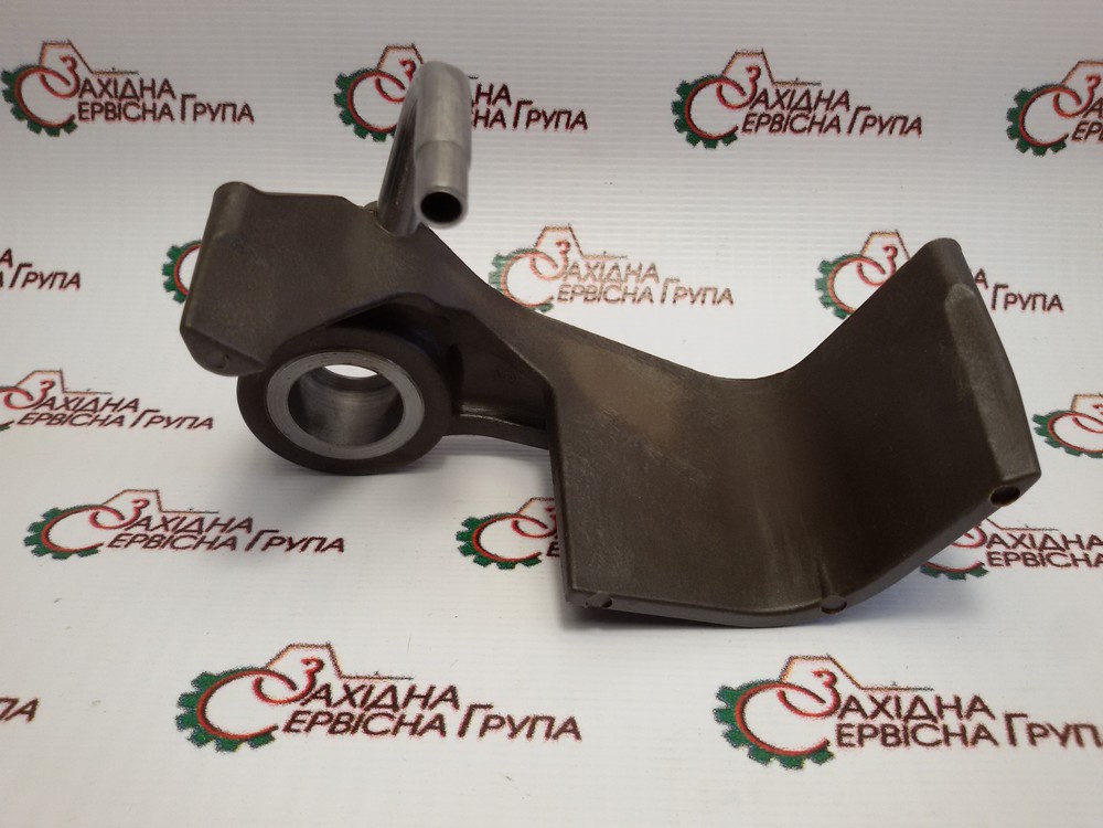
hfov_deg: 58.4
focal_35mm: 31
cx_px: 552
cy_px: 414
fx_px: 988
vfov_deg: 45.4
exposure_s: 1/100
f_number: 2.4
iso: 50
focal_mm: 2.93
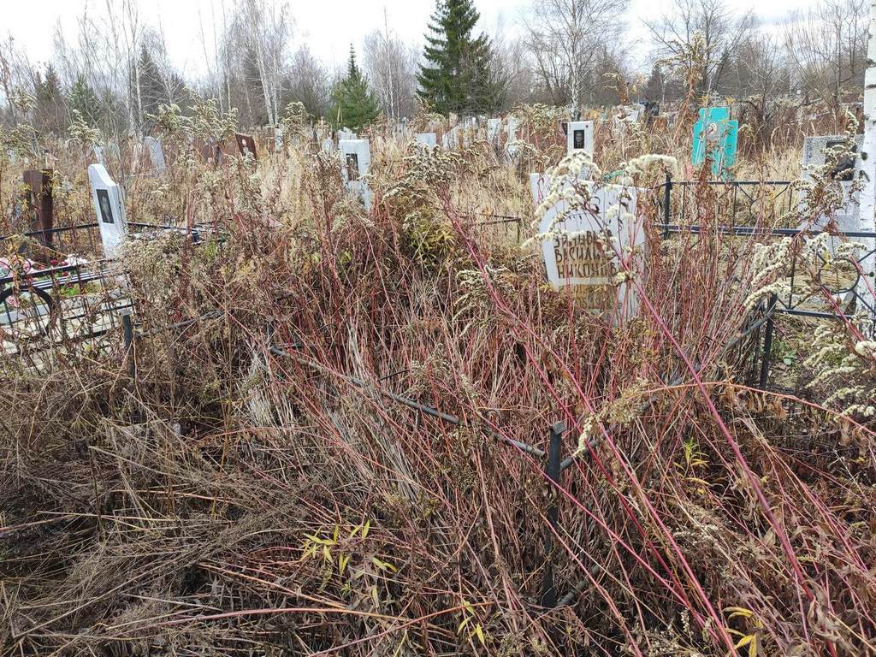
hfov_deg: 67.3
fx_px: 658
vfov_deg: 53.1
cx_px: 438
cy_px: 328
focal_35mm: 26
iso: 126
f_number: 1.75
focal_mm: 4.77
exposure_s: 1/100
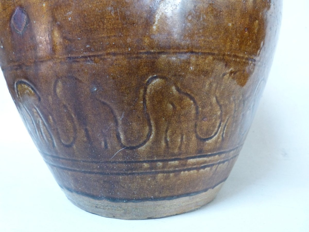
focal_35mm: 25
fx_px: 223
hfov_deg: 69.4
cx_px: 154
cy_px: 116
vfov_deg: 54.9
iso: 400
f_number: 2.8
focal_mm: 4.5
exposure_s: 1/5
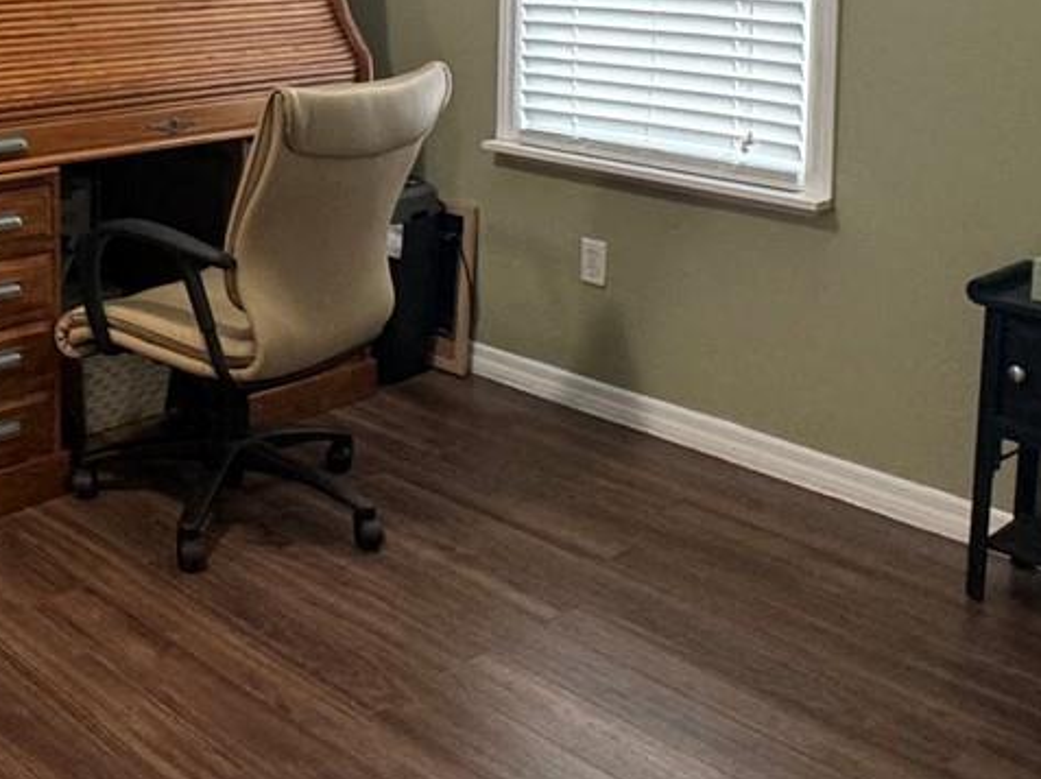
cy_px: -28
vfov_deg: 28.6
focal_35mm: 47
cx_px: 72
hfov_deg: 37.4
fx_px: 1412
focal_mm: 2.22
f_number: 2.2
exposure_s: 1/60
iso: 250
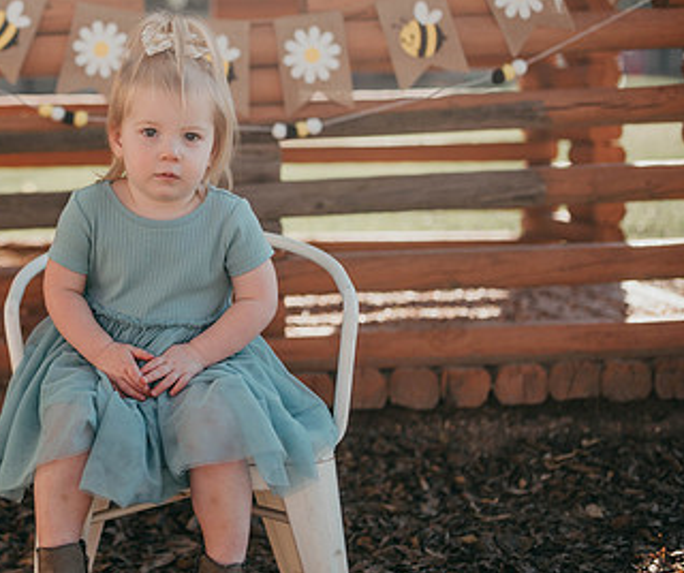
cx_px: 34
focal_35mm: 68
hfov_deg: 26.3
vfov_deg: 23.0
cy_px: 205
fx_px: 1402
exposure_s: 1/1600
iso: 64
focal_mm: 35
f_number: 1.6
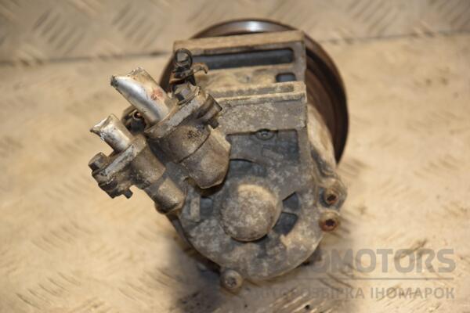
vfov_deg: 8.7
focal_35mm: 158
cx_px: 235
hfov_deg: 13.0
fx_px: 2056
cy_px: 156
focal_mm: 105
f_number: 5.6
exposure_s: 1/160
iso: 800
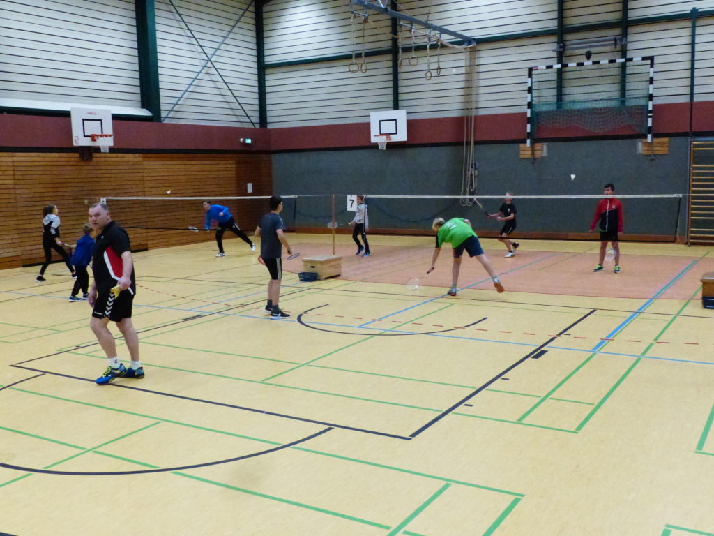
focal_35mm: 35
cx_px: 357
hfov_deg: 52.6
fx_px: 722
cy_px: 268
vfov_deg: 40.7
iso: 1600
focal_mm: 6.3
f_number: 4
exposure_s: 1/200
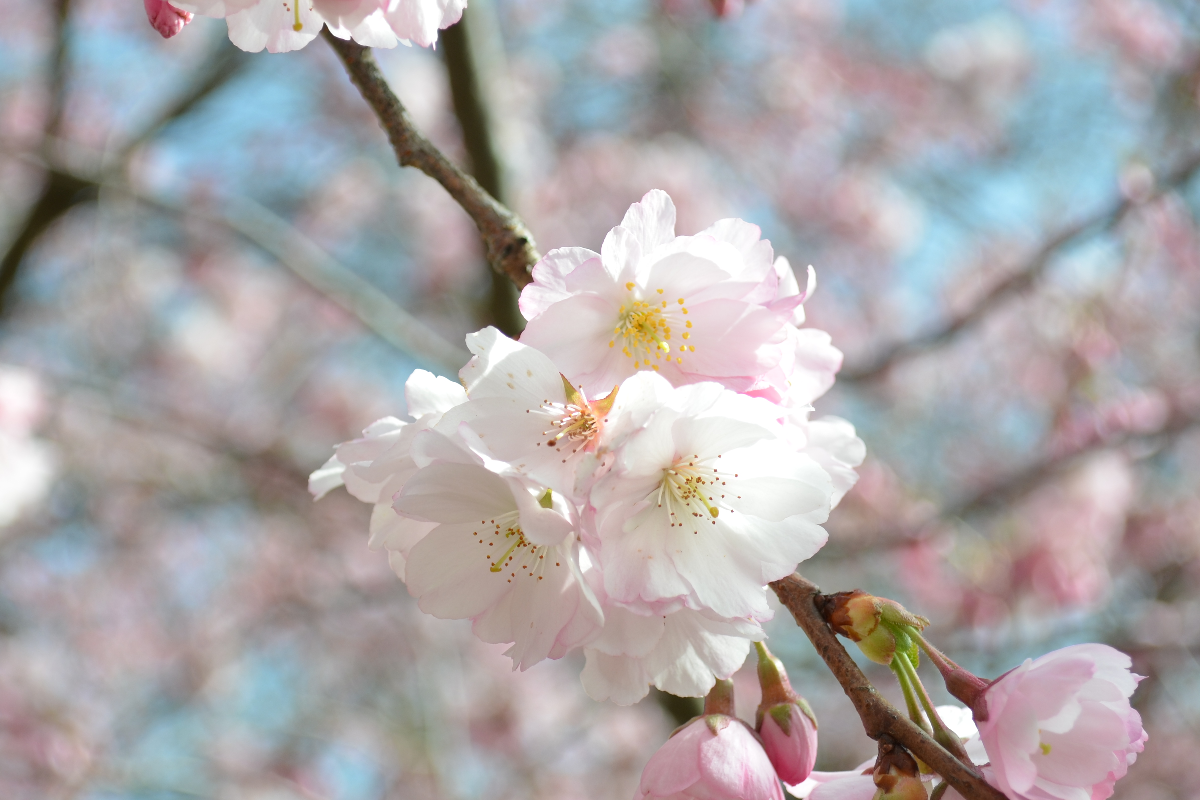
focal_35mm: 82
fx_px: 2733
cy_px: 422
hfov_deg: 24.6
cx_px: 401
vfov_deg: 16.7
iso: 200
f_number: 5.3
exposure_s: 1/400
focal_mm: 40
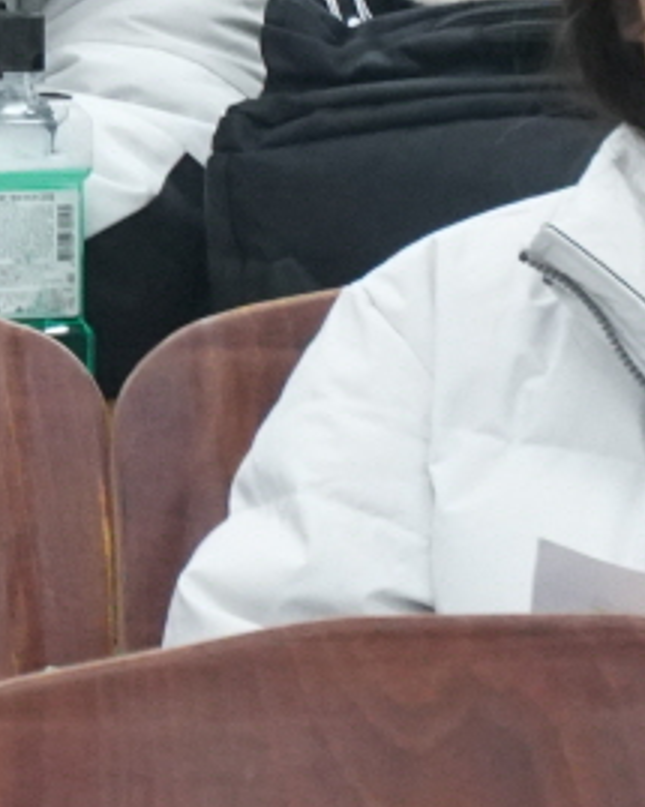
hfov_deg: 2.0
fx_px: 18184
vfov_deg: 2.5
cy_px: -126
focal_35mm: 762
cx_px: -375
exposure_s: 1/100
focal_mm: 97
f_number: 5.6
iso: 2500
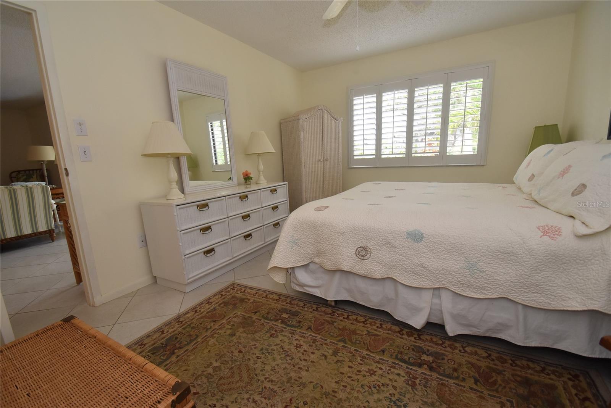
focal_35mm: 15
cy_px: 204
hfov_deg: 100.4
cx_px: 306
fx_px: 255
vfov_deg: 77.4
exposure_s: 1/80
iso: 800
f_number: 4.5
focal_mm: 10
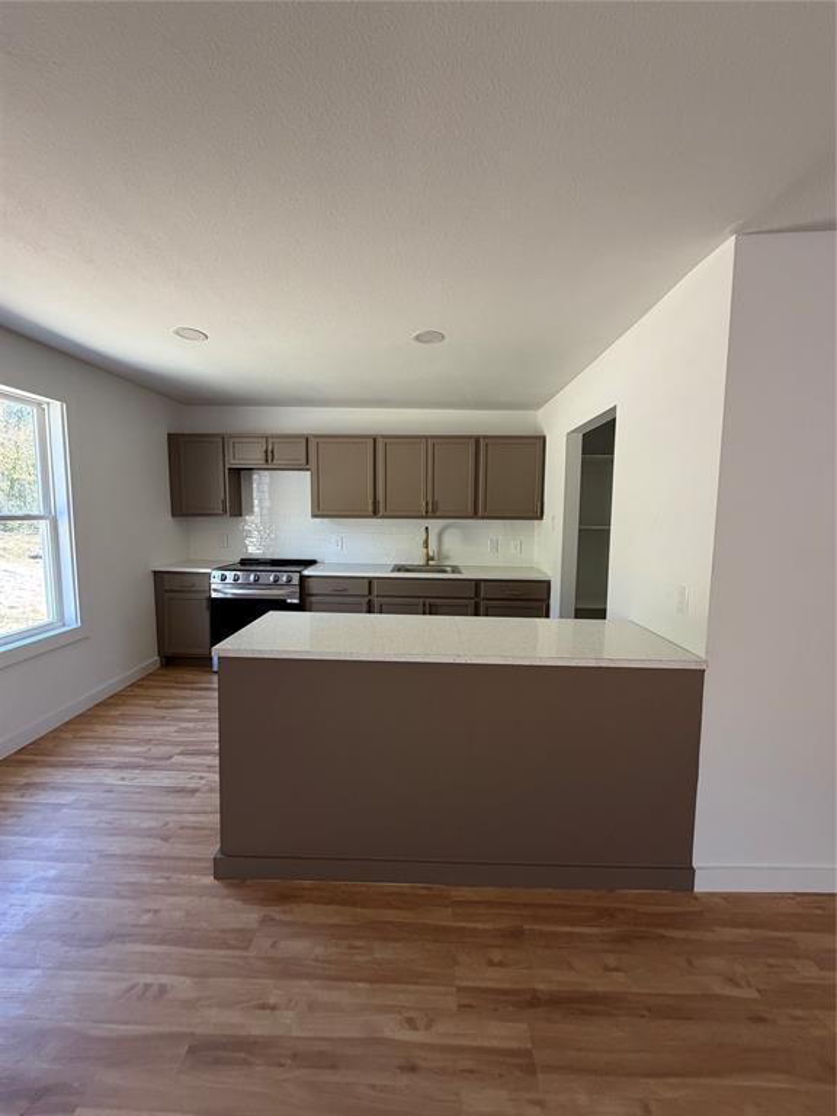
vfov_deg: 102.1
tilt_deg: -4.7
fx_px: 451
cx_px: 418
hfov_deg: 85.7
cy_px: 558
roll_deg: -1.1
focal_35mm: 14
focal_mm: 2.22
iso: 250
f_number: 2.2
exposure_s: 1/121
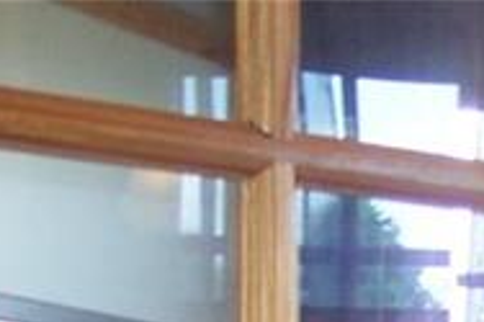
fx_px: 2781
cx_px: 1050
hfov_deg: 9.2
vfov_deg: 6.2
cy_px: 876
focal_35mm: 207
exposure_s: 1/30
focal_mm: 8
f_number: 2.8
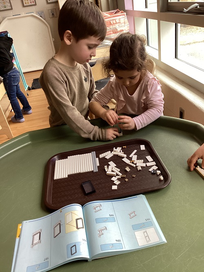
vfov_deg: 58.3
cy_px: 136
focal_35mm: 31
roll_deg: +10.0
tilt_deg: -29.7
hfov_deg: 45.5
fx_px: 243
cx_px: 102
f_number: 2.4
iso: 100
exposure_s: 1/120
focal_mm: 3.3
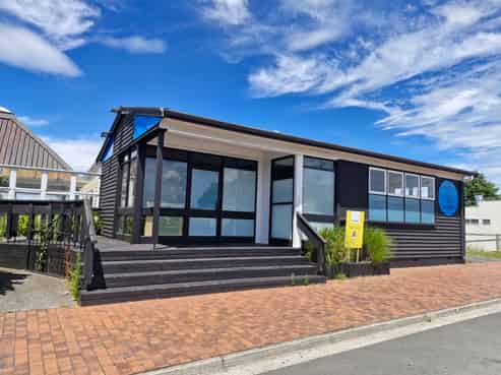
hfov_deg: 74.0
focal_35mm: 23
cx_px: 250
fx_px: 333
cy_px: 188
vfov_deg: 58.8
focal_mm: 5.54
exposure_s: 1/1680
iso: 50
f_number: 1.8
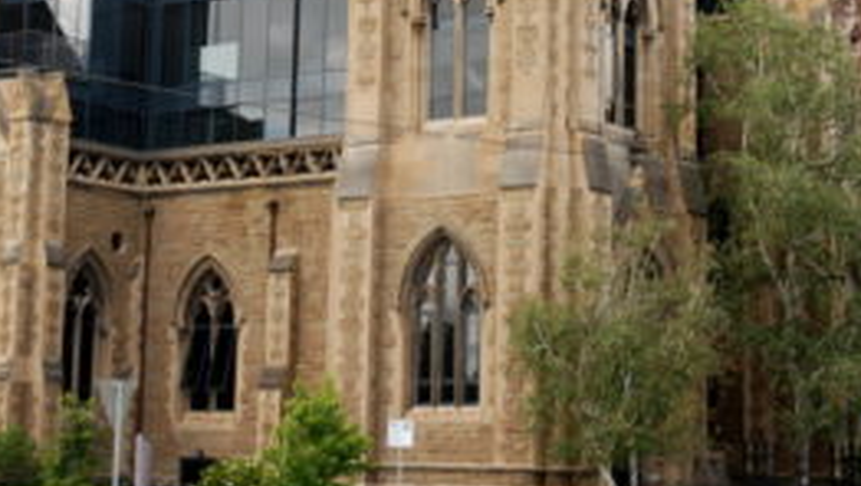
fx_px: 1988
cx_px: 381
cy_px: 107
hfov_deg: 24.4
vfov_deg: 13.9
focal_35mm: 87
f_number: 5
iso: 100
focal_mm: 29
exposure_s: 1/100
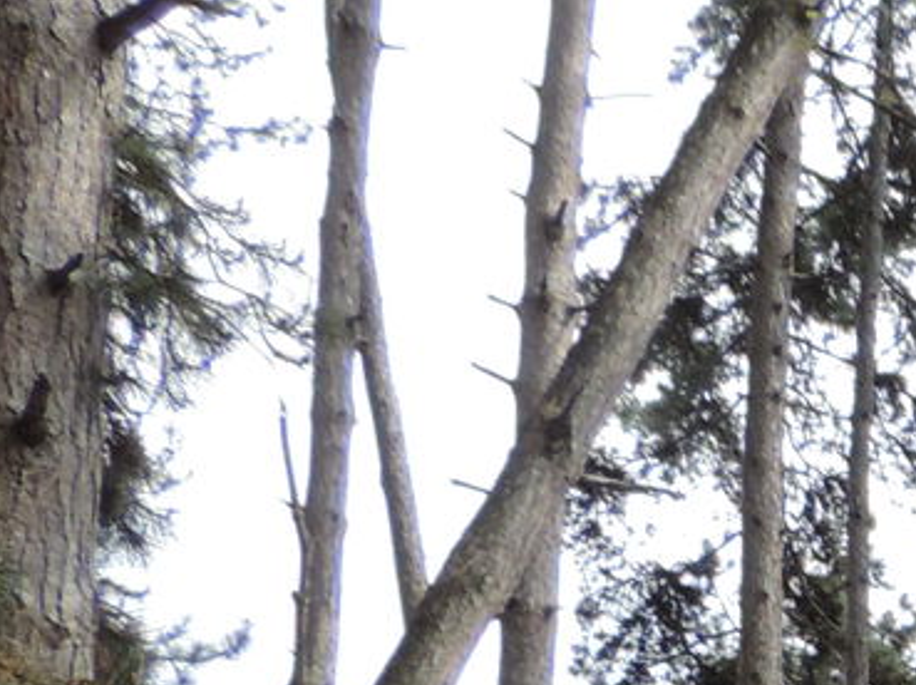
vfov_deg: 11.1
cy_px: 1189
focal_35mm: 125
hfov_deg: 13.6
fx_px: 3304
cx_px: 1815
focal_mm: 4.3
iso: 80
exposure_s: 1/320
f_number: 3
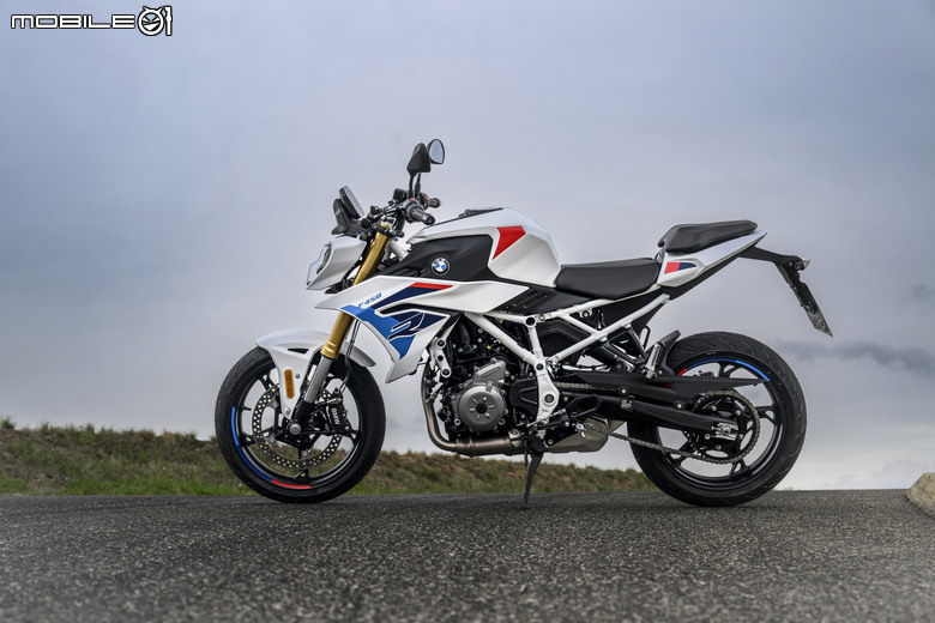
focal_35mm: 52
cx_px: 468
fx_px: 1350
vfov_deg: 26.0
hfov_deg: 38.2
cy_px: 312
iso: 250
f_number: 5.6
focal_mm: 52
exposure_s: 1/320
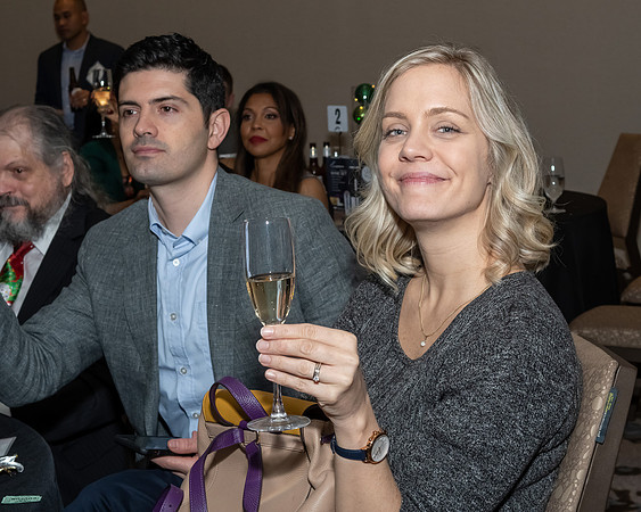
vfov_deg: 21.3
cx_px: 412
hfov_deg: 26.3
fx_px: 1364
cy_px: 222
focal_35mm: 72
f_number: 7.1
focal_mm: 34
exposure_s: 1/250
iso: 500
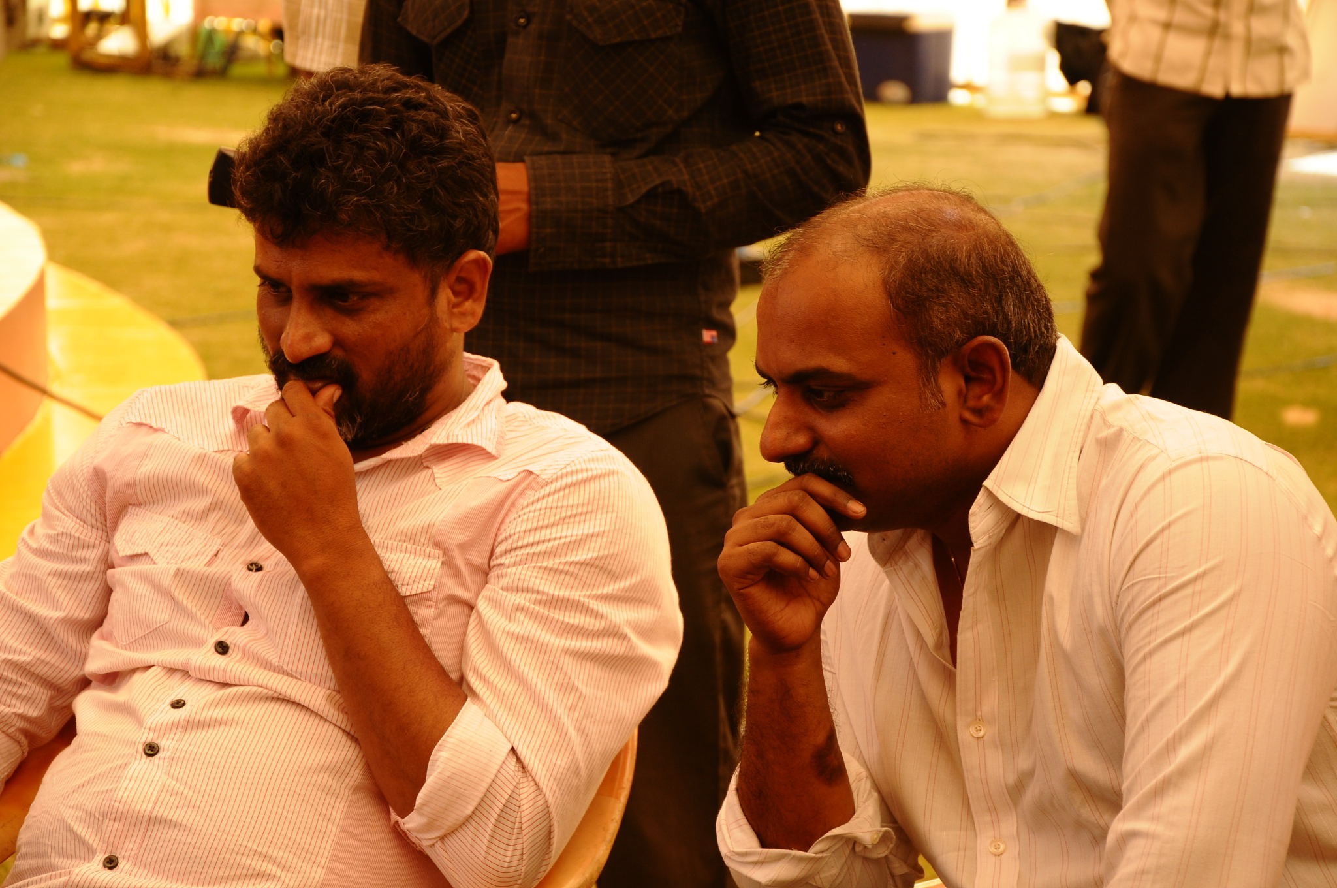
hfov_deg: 17.1
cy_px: 444
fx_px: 4451
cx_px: 668
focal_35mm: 120
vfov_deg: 11.4
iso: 400
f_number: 5.3
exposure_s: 1/125
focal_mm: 80
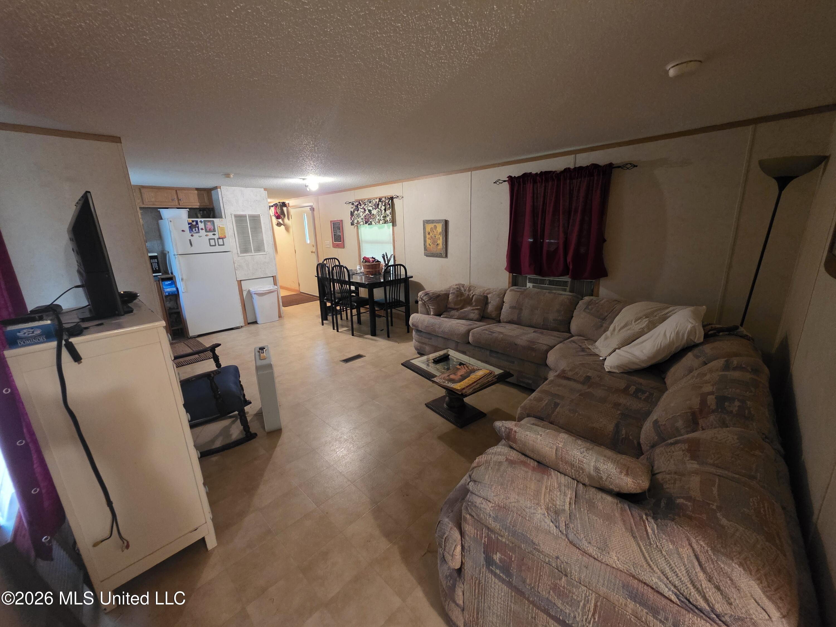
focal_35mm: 13
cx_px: 418
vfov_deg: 89.9
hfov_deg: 106.2
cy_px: 314
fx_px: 314
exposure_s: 1/60
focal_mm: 2.2
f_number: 1.9
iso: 800
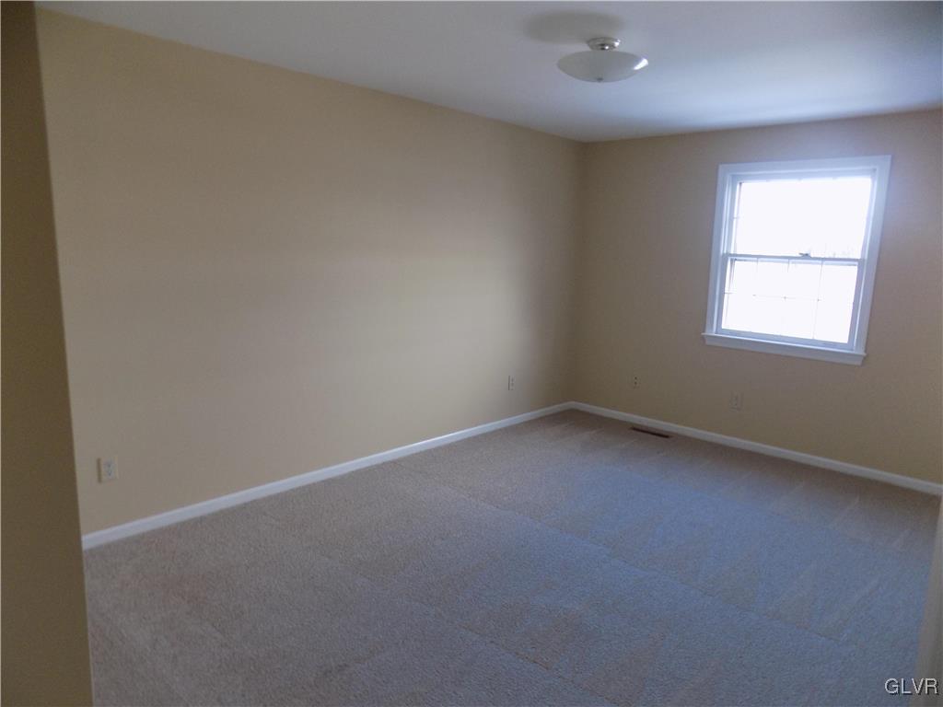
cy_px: 354
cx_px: 472
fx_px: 627
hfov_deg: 73.9
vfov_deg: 58.9
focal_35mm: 23
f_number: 3.1
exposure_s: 1/30
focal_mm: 4
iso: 125
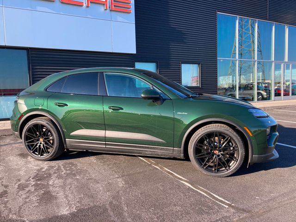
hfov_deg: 63.4
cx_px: 148
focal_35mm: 28
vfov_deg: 49.7
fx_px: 239
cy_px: 111
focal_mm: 3.99
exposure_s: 1/457
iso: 20
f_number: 1.8
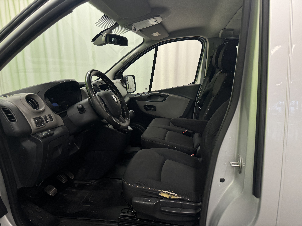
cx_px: 151
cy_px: 113
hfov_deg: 71.6
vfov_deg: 56.8
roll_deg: +0.7
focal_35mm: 24
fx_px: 209
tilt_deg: -10.8
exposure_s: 1/100
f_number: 1.78
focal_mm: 6.76
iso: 80
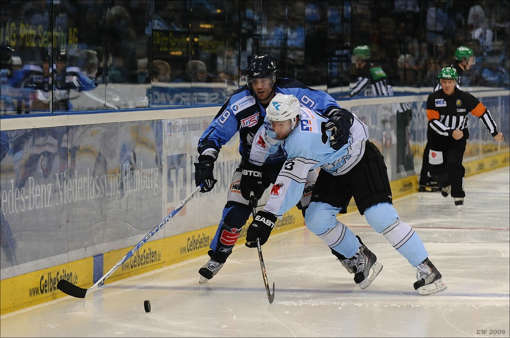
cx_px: 255
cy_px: 169
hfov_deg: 14.7
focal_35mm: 140
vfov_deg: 9.8
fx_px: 1981
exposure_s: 1/800
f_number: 4
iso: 2000
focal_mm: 140
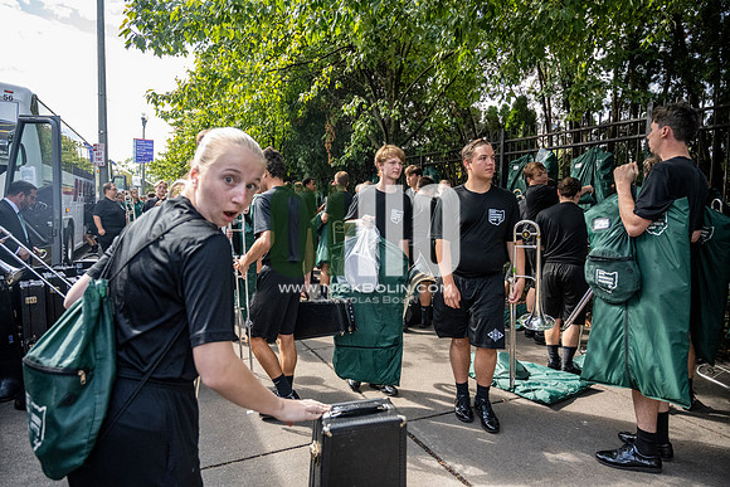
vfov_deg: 53.2
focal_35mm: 24
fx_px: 487
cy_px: 244
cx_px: 365
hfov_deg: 73.7
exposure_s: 1/3200
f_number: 4
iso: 2000
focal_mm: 24
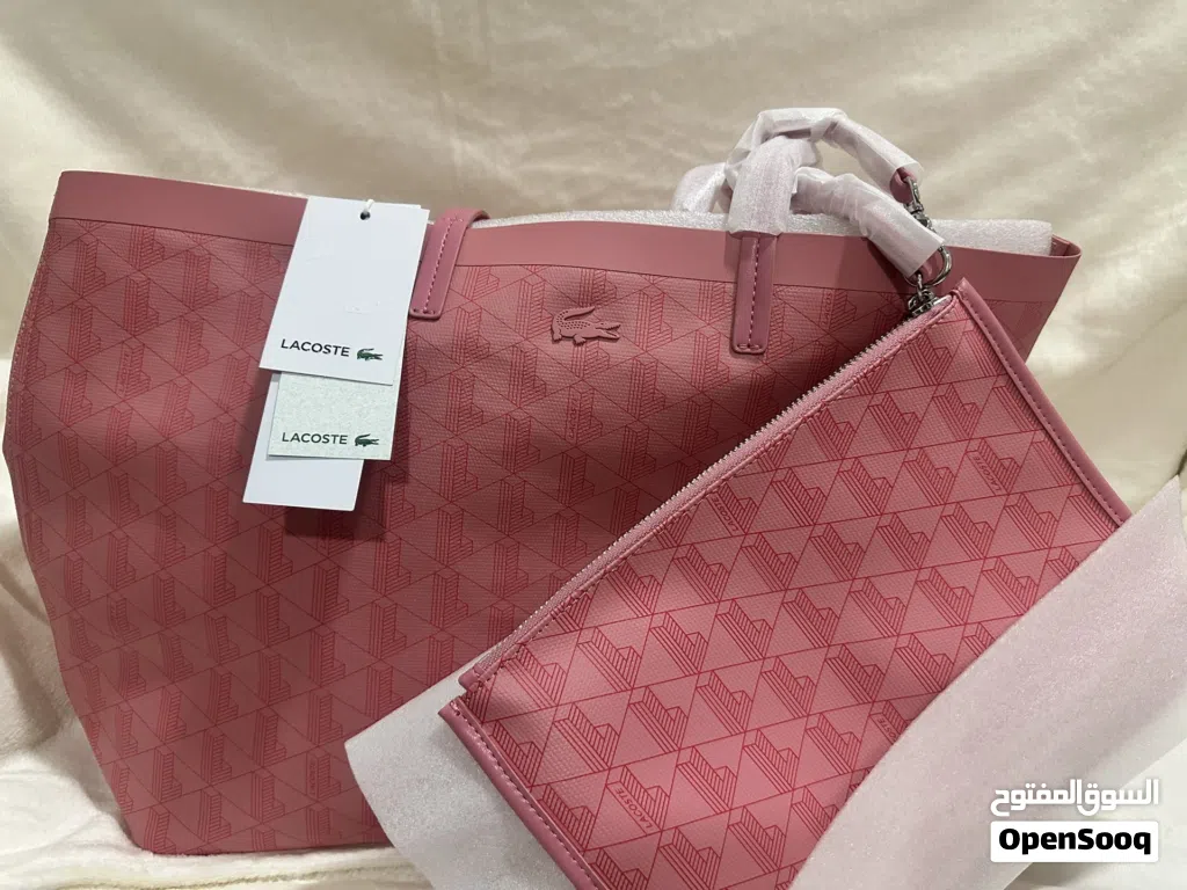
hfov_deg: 71.6
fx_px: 823
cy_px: 445
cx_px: 594
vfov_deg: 56.8
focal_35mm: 24
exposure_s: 1/60
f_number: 1.78
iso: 500
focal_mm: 6.86
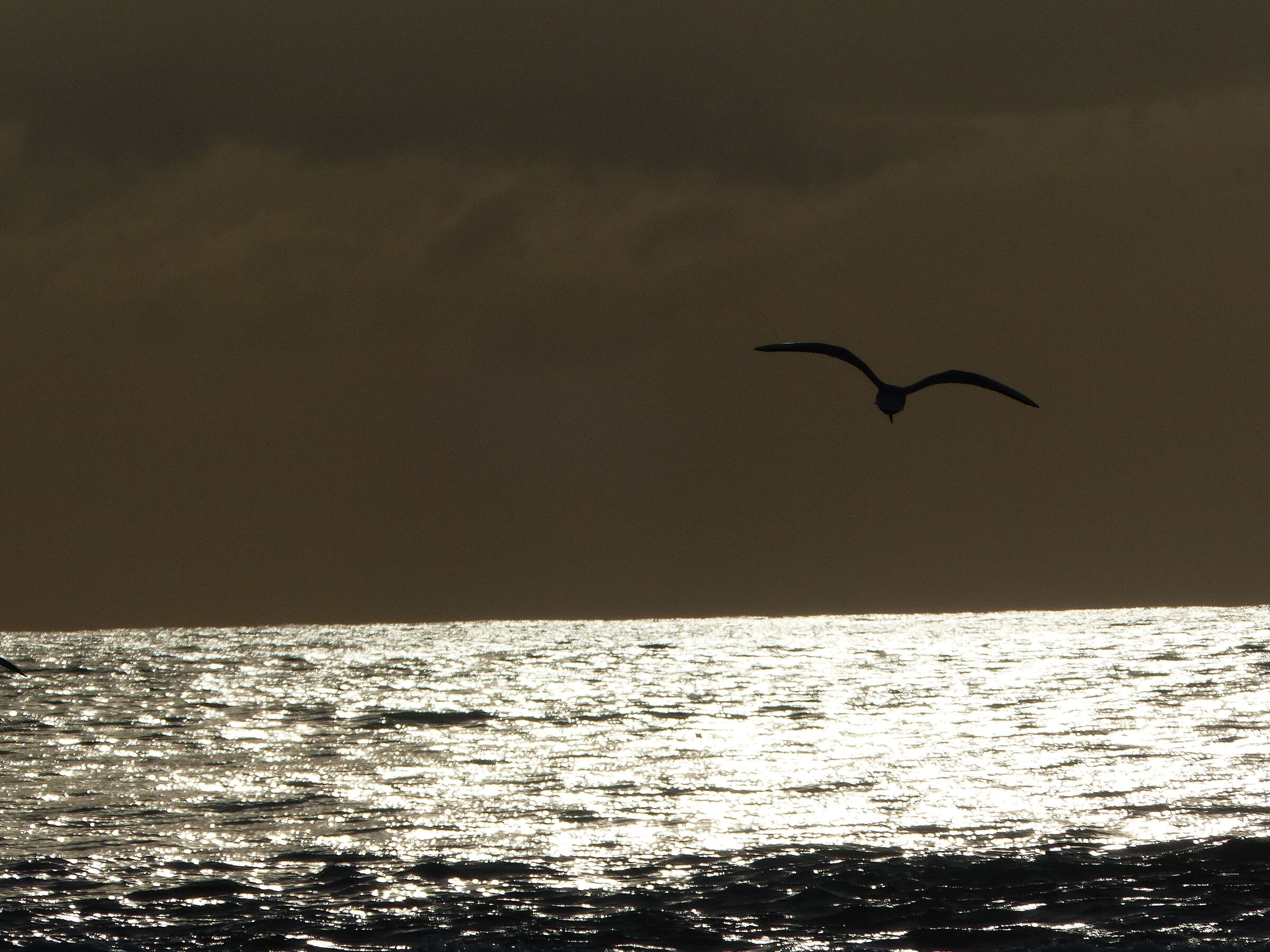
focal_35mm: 660
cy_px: 476
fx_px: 24214
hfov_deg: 3.0
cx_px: 635
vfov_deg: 2.3
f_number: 8
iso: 100
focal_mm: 108
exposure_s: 1/2500
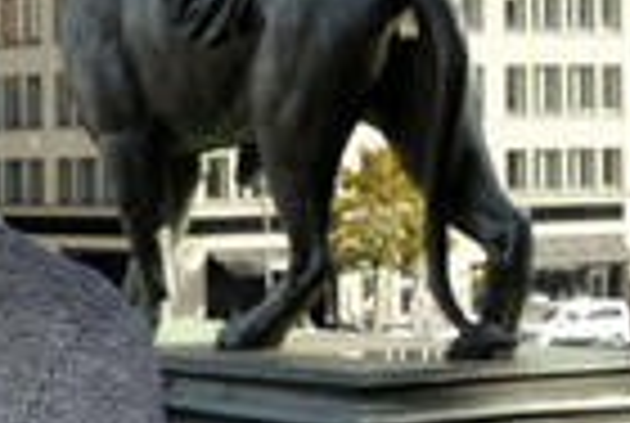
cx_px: -272
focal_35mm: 122
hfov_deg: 15.6
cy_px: 261
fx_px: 2140
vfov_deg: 11.3
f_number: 10
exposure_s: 1/250
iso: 320
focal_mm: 38
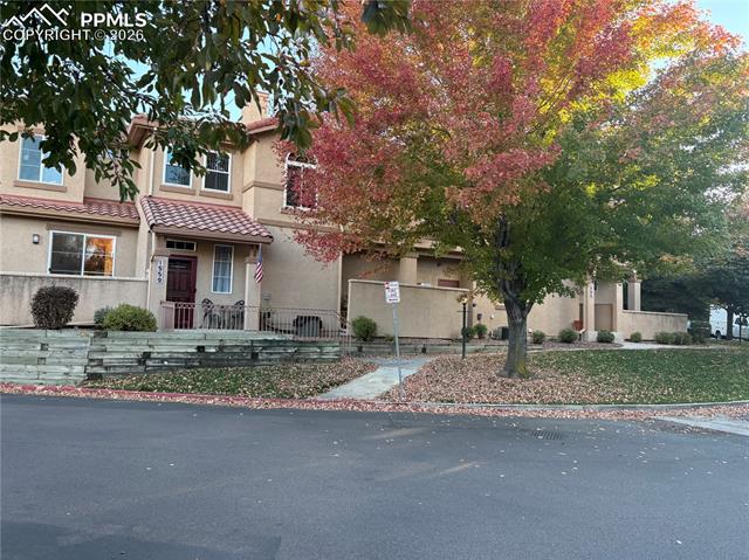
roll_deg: -1.2
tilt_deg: +7.2
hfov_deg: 67.3
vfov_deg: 53.0
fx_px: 562
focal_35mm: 26
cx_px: 374
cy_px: 280
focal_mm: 5.96
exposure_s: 1/236
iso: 100
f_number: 1.6
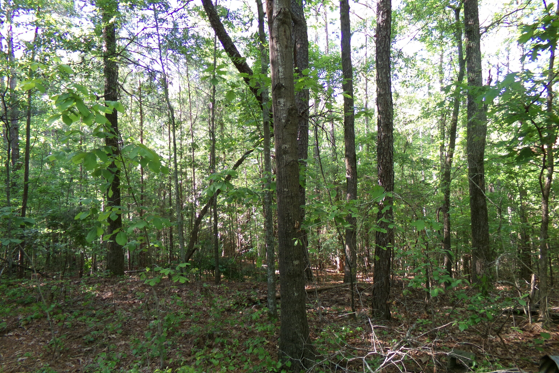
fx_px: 388
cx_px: 279
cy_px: 201
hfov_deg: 71.5
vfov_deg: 51.2
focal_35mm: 25
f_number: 3.7
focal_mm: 4.3
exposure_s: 1/34
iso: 151
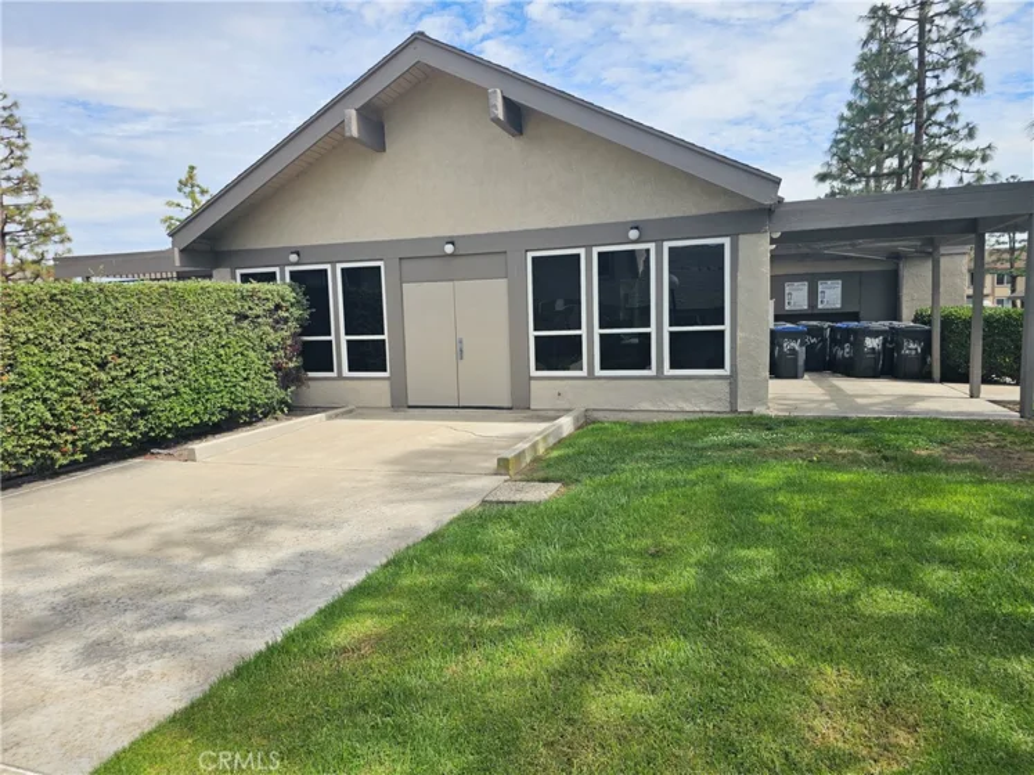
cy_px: 388
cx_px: 517
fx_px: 687
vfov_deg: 58.9
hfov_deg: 73.9
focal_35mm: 23
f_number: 1.7
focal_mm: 6.3
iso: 10
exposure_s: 1/827
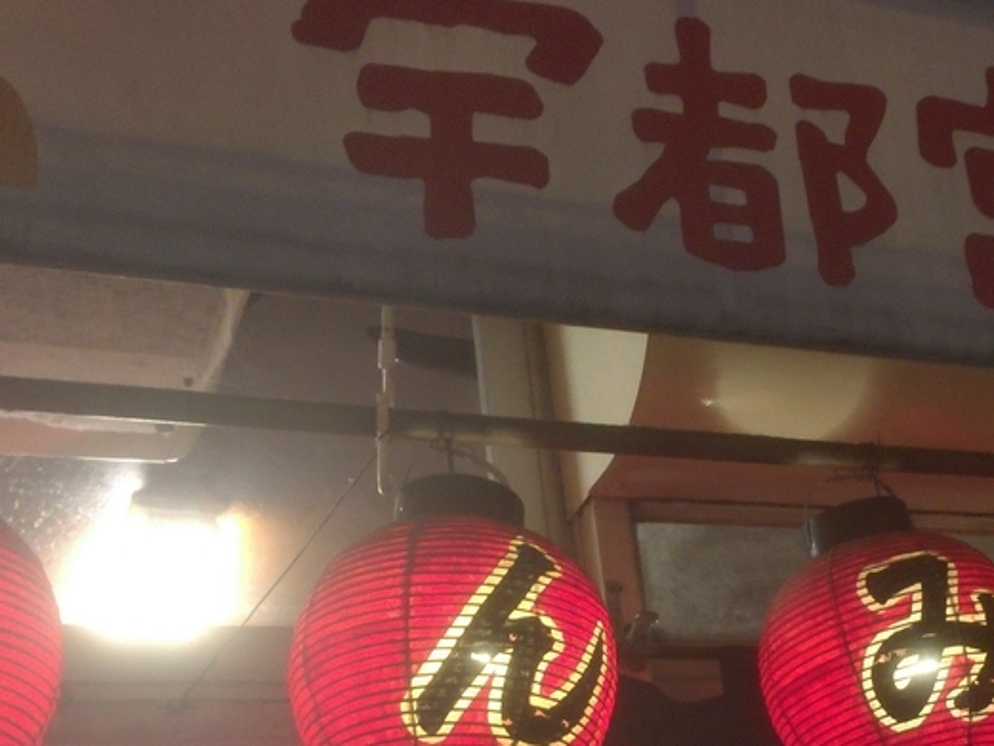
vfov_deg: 25.2
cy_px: 616
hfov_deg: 32.6
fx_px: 1637
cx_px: 824
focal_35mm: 57
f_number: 2.2
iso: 125
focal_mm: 4.15
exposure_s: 1/30
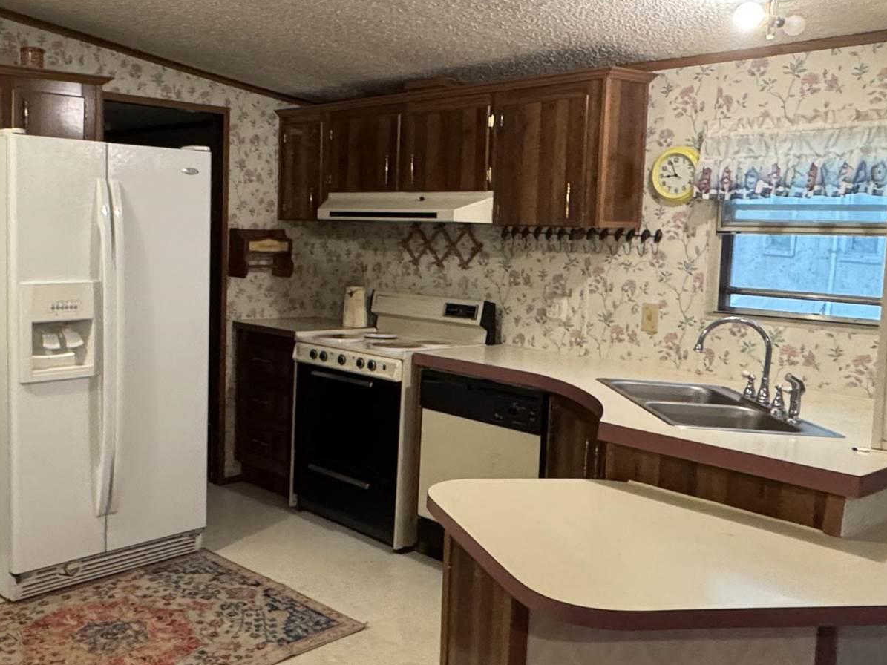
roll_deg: -1.0
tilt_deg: -6.5
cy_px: 312
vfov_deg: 39.6
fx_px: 922
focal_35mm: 36
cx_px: 255
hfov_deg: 49.9
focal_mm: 2.22
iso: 500
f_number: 2.2
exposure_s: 1/60
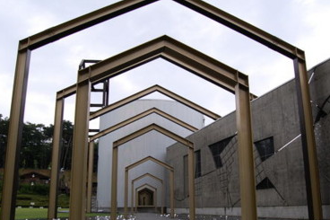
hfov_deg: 57.2
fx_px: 302
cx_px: 178
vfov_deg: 39.7
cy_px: 133
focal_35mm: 33
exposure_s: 1/160
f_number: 6.3
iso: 200
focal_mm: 18
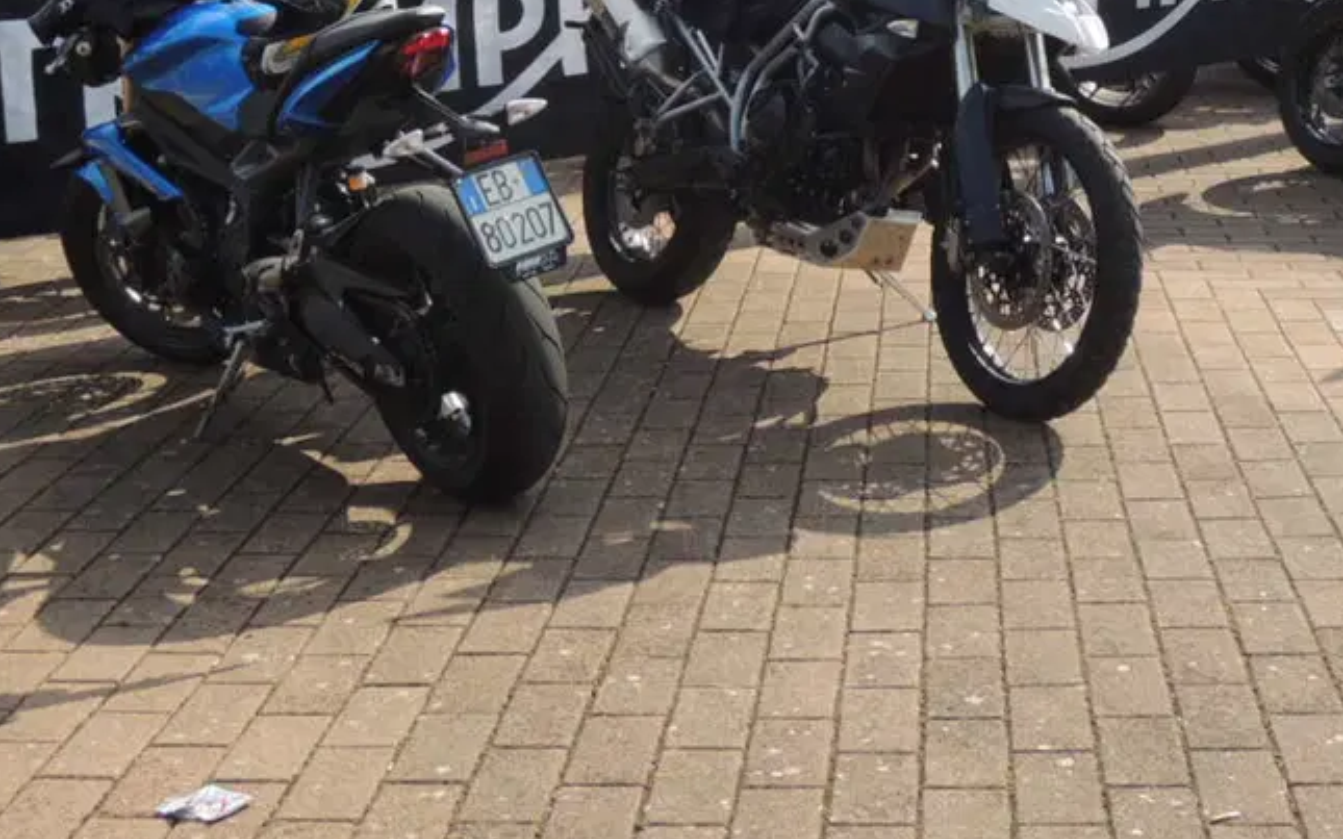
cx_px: 800
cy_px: 0
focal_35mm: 69
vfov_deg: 18.4
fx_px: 2525
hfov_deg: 29.7
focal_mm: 6.3
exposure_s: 1/640
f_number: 3.2
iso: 100
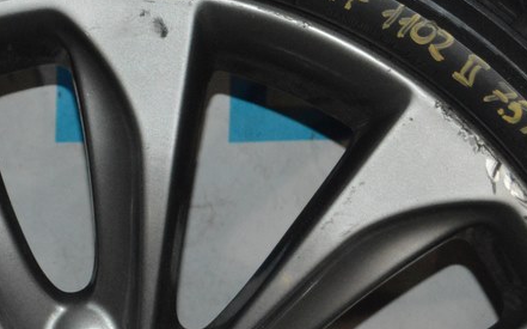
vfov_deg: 6.7
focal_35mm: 195
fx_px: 2802
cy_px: 57
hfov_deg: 10.7
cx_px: 170
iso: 3200
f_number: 5.6
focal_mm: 55
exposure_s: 1/60
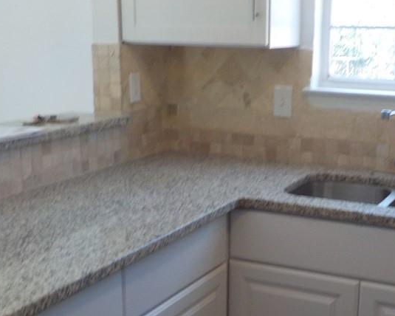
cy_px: 210
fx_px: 655
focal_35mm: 56
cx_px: 251
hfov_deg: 33.4
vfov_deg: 27.0
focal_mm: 4.1
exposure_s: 1/30
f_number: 3.3
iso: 250
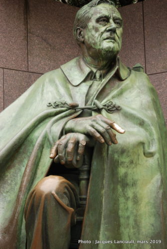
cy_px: 124
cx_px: 84
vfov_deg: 33.4
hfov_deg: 22.7
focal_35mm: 60
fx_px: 416
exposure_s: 1/80
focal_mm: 40
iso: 100
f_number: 4.5
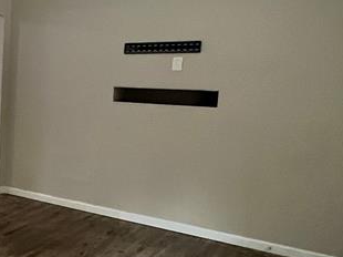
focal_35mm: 43
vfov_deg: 33.5
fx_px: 426
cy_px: 142
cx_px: -56
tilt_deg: -8.5
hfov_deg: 35.6
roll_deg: -1.0
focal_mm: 1.57
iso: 500
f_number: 1.8
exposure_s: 1/60
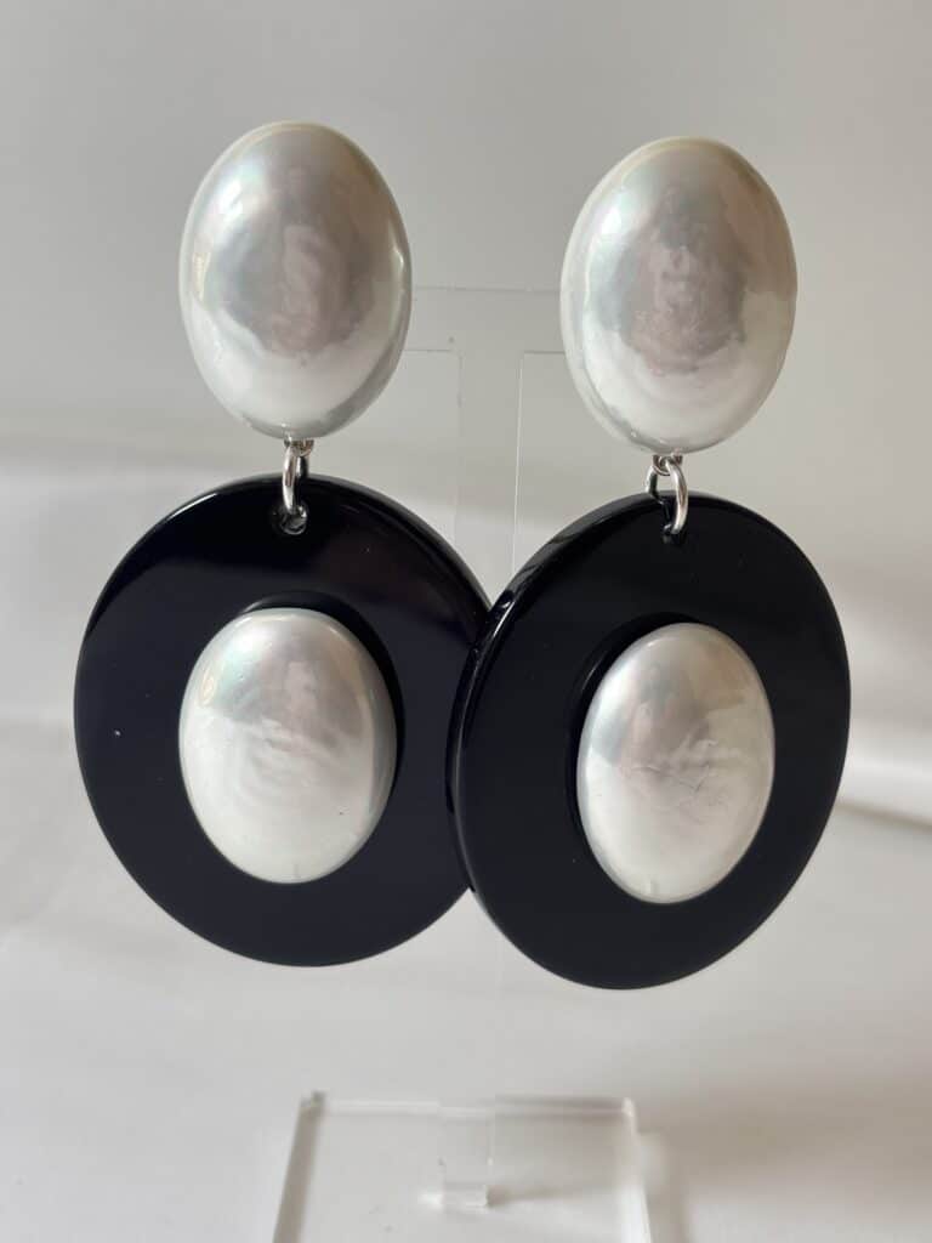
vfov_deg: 36.8
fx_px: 1867
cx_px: 466
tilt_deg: -15.8
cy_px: 622
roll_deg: -1.1
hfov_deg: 28.0
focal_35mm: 52
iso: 25
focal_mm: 5.96
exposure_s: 1/102
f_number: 1.6
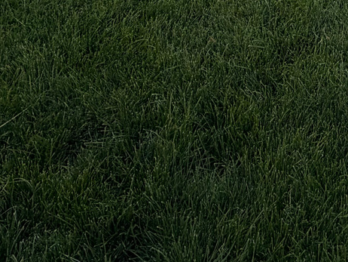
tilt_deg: -7.9
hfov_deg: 29.7
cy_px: -302
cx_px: 322
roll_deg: +1.5
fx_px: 624
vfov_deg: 16.3
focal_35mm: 62
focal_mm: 2.22
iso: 40
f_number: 2.2
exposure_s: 1/596
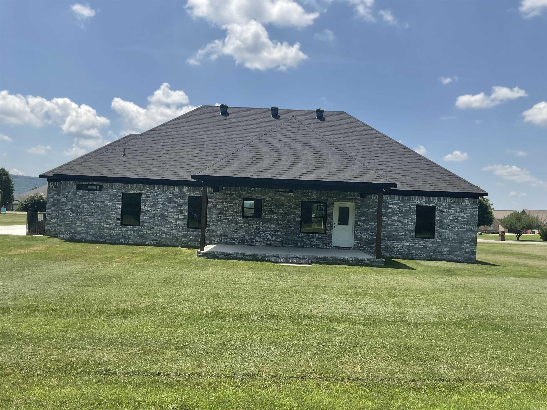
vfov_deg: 48.2
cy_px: 205
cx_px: 274
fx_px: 458
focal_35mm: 29
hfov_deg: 61.7
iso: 16
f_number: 1.8
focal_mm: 3
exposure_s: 1/2141
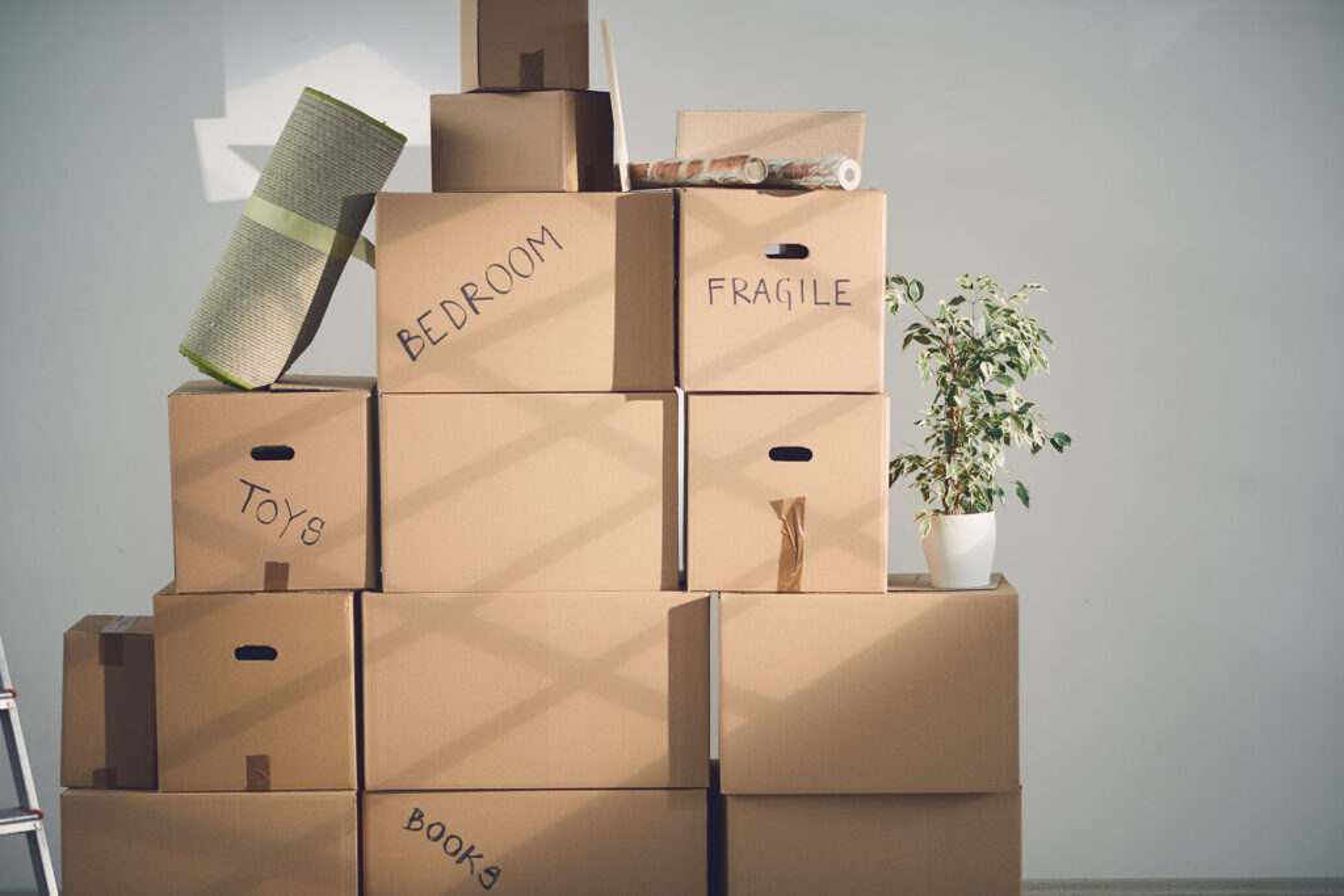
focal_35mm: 85
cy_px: 448
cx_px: 672
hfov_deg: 23.9
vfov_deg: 16.1
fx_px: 3174
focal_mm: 85
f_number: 1.8
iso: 220
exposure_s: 1/160
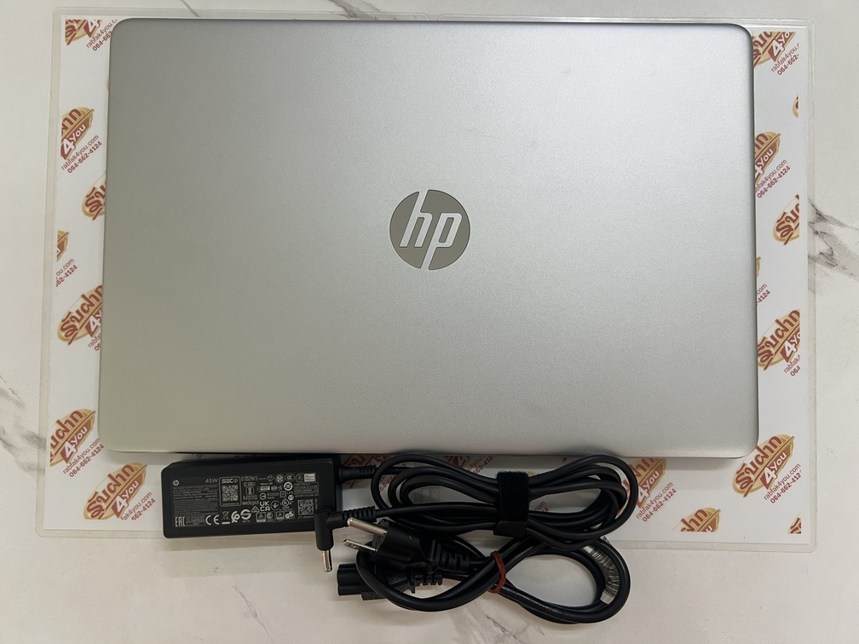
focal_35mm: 26
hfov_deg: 67.3
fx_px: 645
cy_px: 322
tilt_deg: -87.3
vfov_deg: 53.1
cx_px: 430
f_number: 1.5
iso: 100
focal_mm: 5.7
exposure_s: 1/50
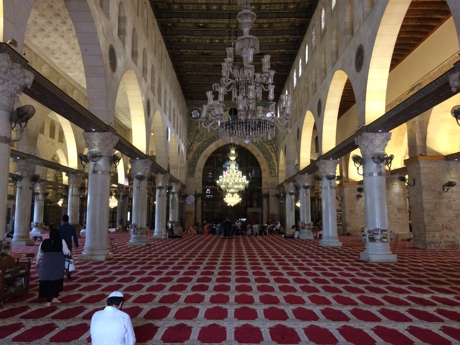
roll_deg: -0.2
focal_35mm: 29
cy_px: 172
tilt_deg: +4.8
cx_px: 230
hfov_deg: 61.7
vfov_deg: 48.2
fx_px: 385
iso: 250
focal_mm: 4.15
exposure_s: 1/30
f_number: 2.2
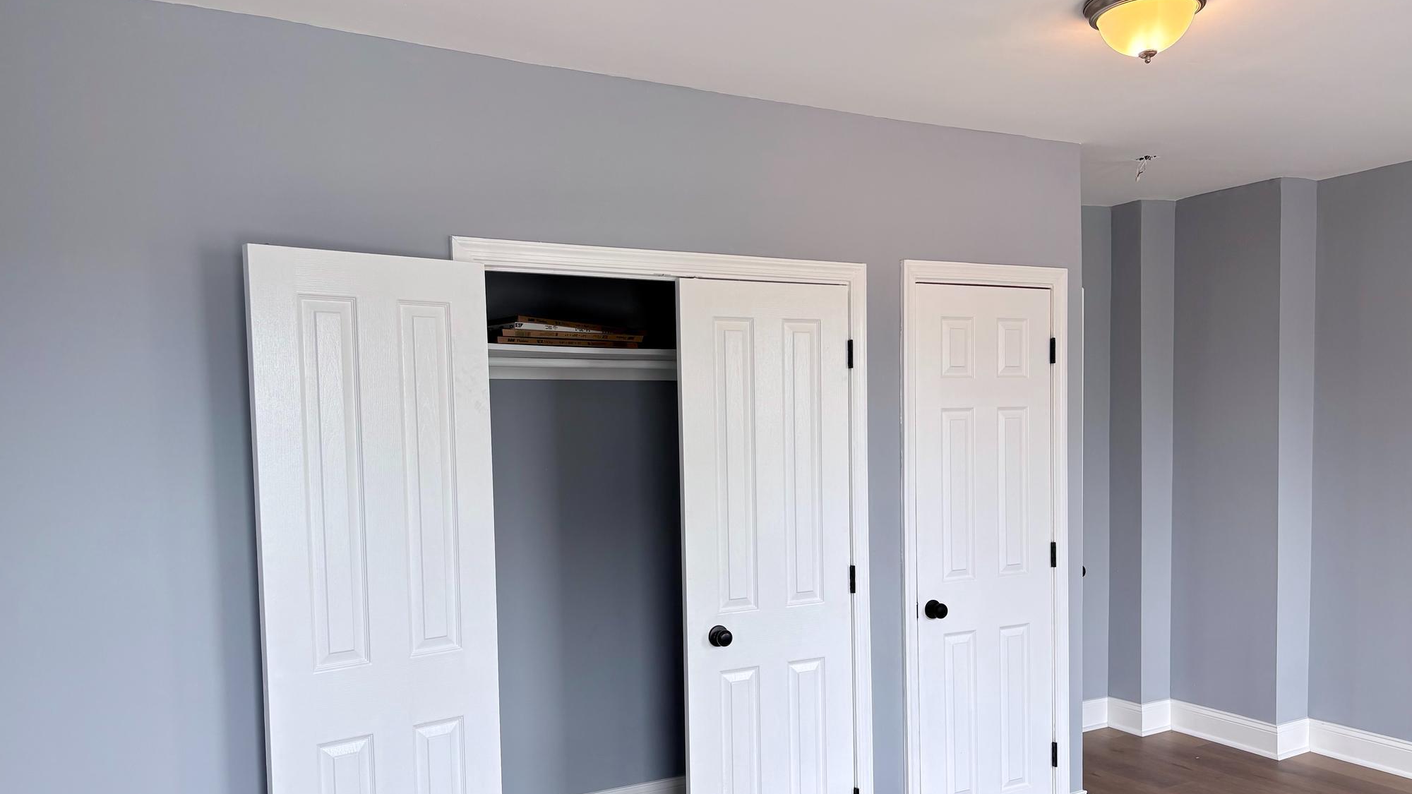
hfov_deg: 66.1
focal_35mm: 29
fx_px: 1086
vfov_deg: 40.0
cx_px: 717
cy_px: 488
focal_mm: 5.96
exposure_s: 1/120
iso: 40
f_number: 1.6
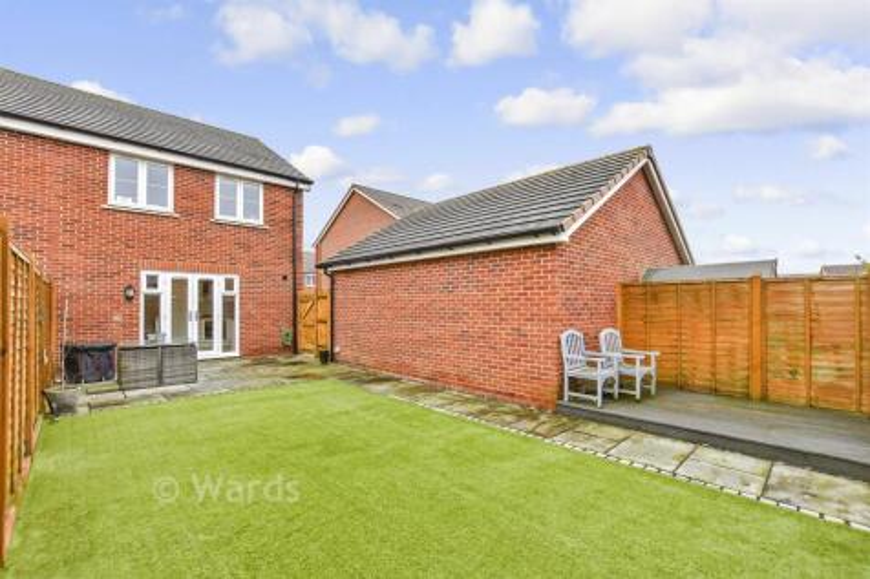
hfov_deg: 100.4
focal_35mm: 15
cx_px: 435
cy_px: 290
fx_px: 362
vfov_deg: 77.3
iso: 320
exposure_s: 1/125
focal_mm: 10
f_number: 8
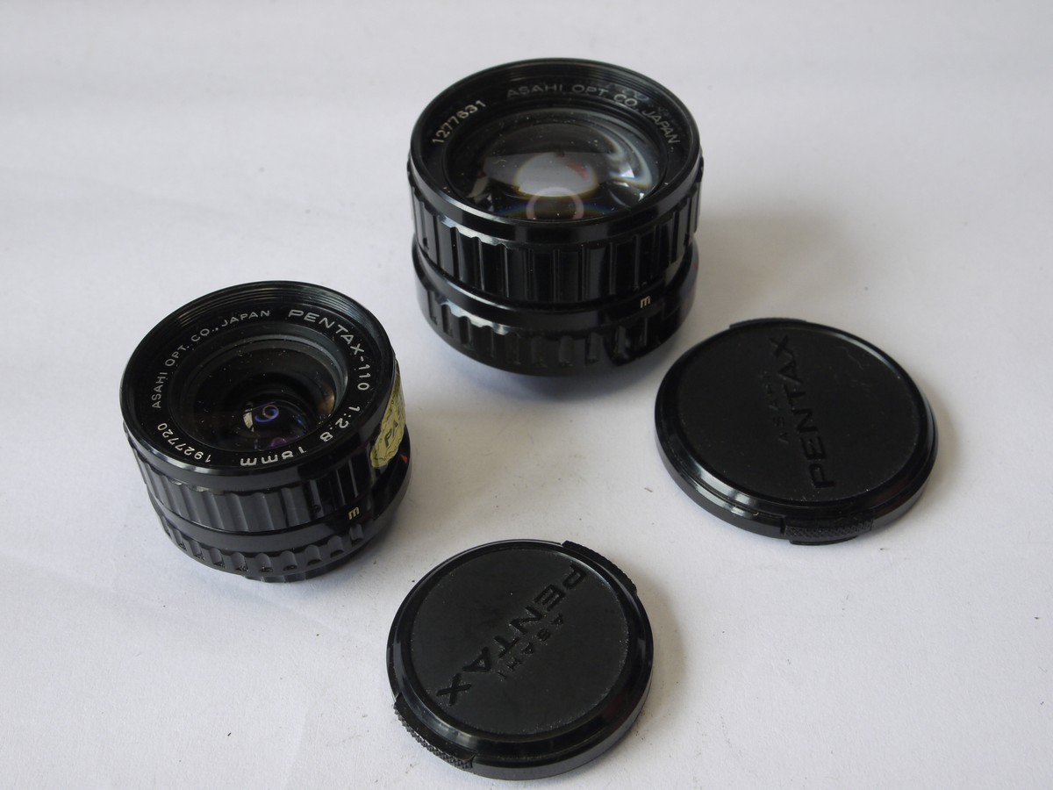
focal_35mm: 44
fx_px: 1338
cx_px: 526
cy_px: 395
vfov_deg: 32.9
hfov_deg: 42.9
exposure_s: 1/25
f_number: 10
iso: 400
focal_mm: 22
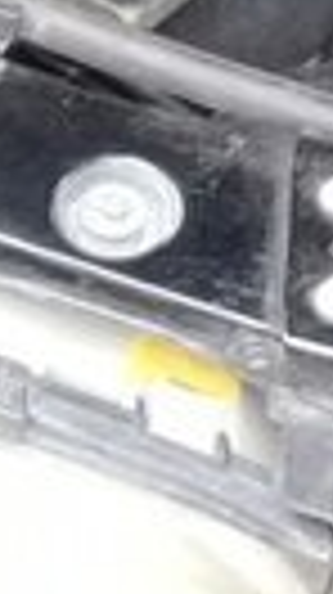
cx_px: 1242
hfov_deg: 6.2
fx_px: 2660
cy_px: -484
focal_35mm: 169
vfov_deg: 11.8
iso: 125
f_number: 2.2
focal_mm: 3.3
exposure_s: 1/33
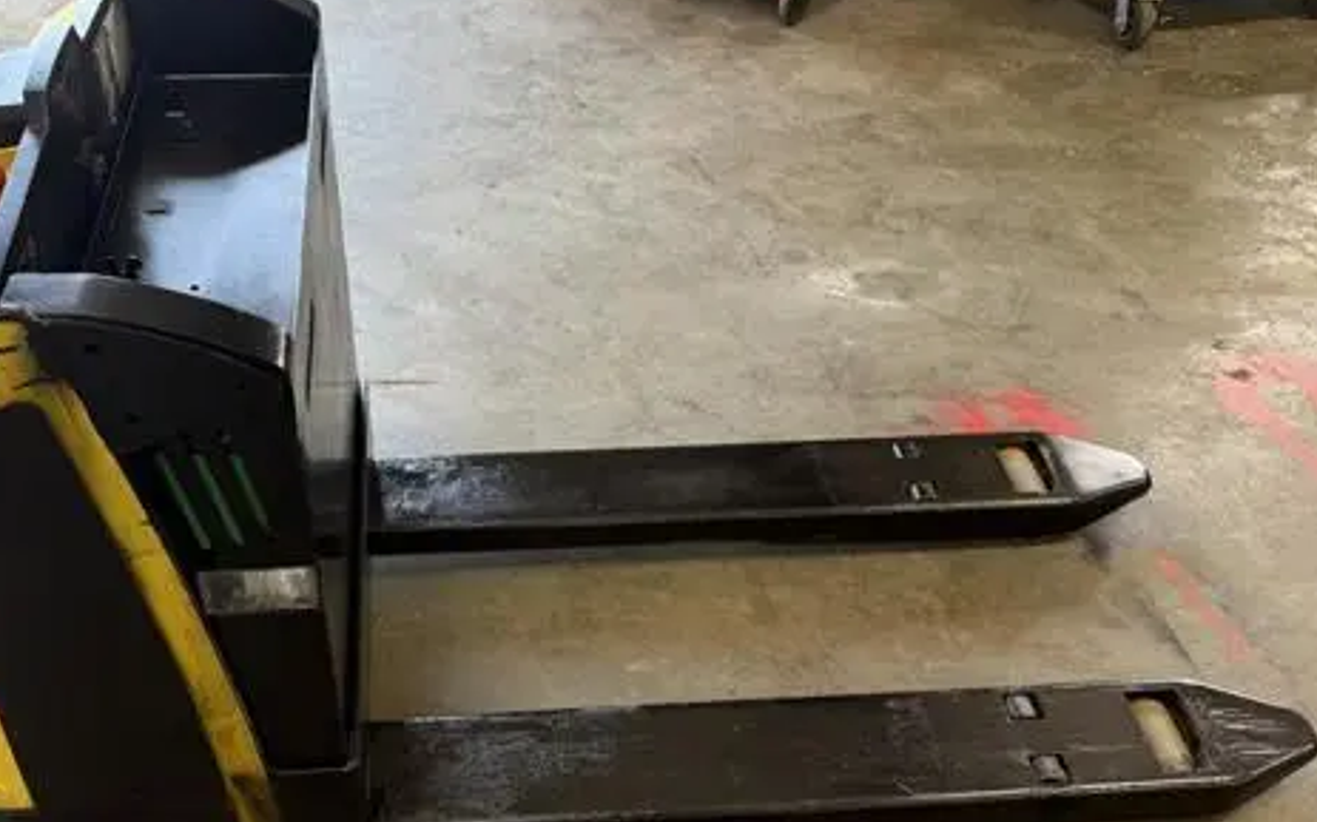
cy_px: 506
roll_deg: -0.5
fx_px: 1184
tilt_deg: -44.7
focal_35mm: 33
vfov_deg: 38.1
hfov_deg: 57.6
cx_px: 518
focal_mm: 6.76
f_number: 1.78
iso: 160
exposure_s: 1/122
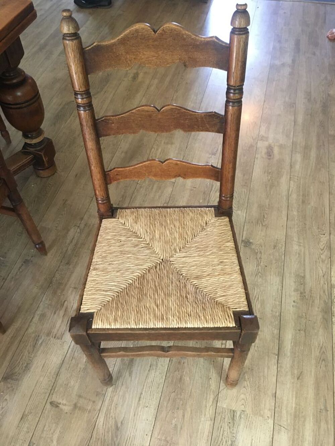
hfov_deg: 48.2
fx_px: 374
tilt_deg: -48.3
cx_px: 168
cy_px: 223
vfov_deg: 61.7
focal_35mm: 29
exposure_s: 1/20
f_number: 2.2
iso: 200
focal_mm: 4.15
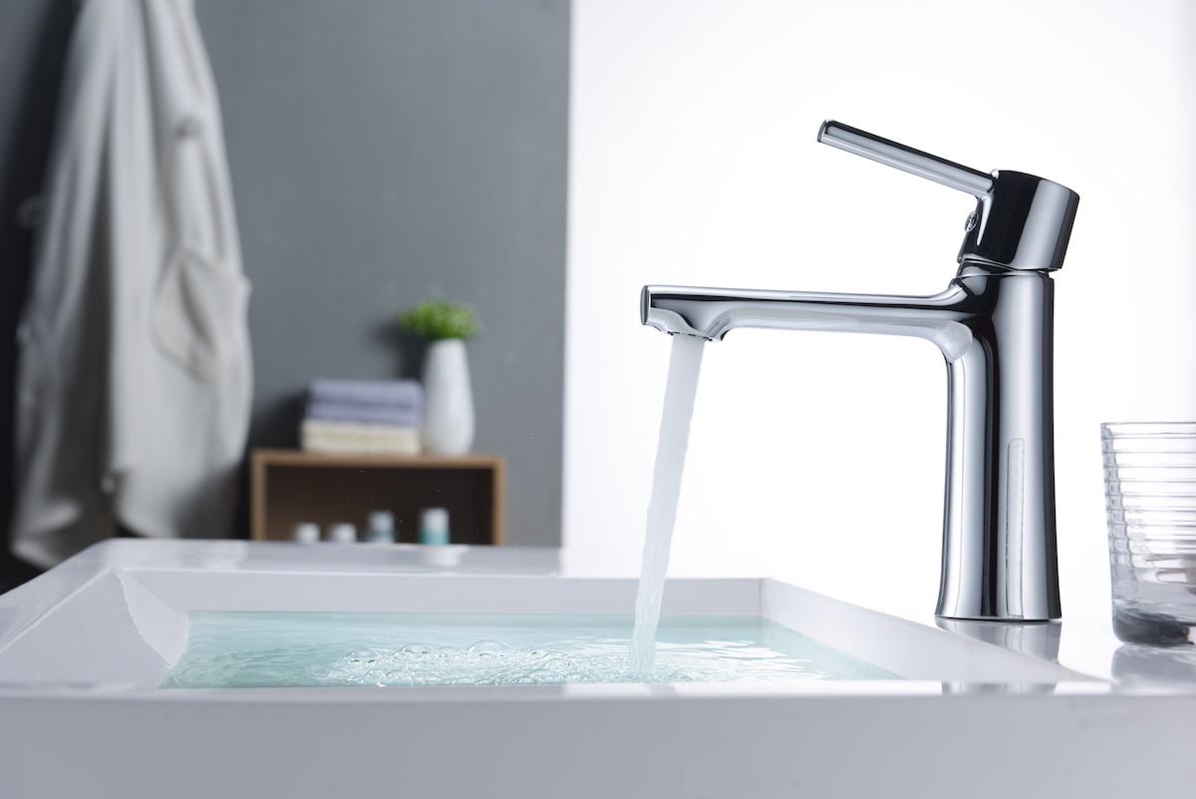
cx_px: 598
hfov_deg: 28.8
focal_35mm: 70
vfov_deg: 19.5
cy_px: 400
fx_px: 2326
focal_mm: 70
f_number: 9
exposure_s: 1/125
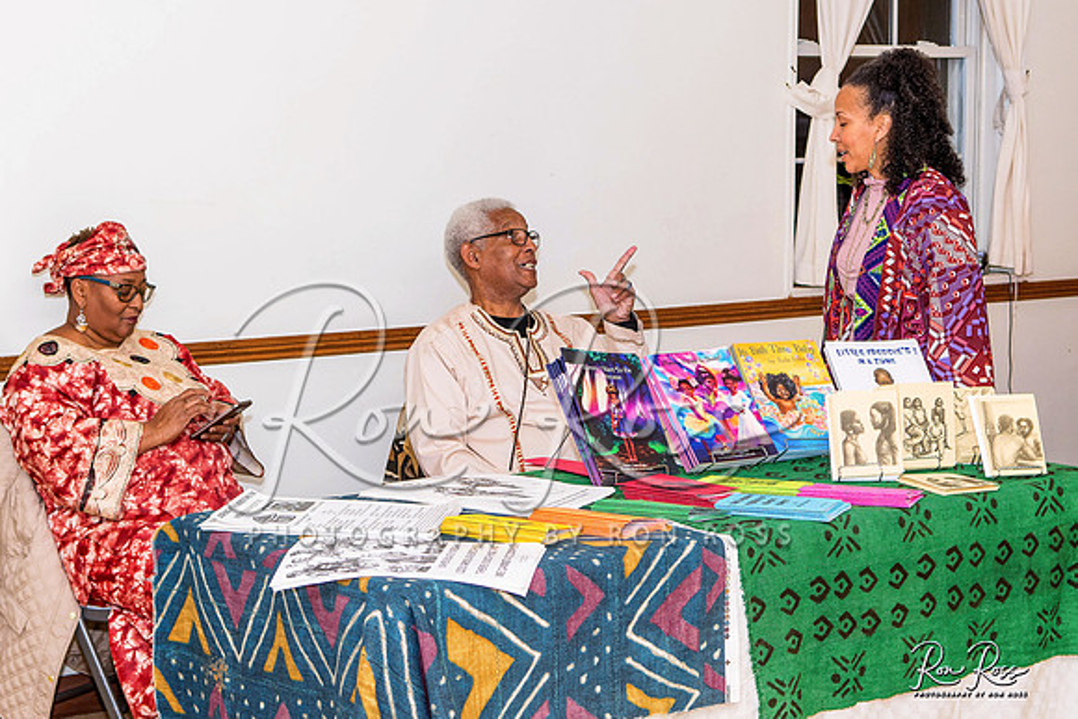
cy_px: 360
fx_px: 1707
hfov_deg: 35.0
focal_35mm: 57
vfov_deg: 23.8
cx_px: 539
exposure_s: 1/125
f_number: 4
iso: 400
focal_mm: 38
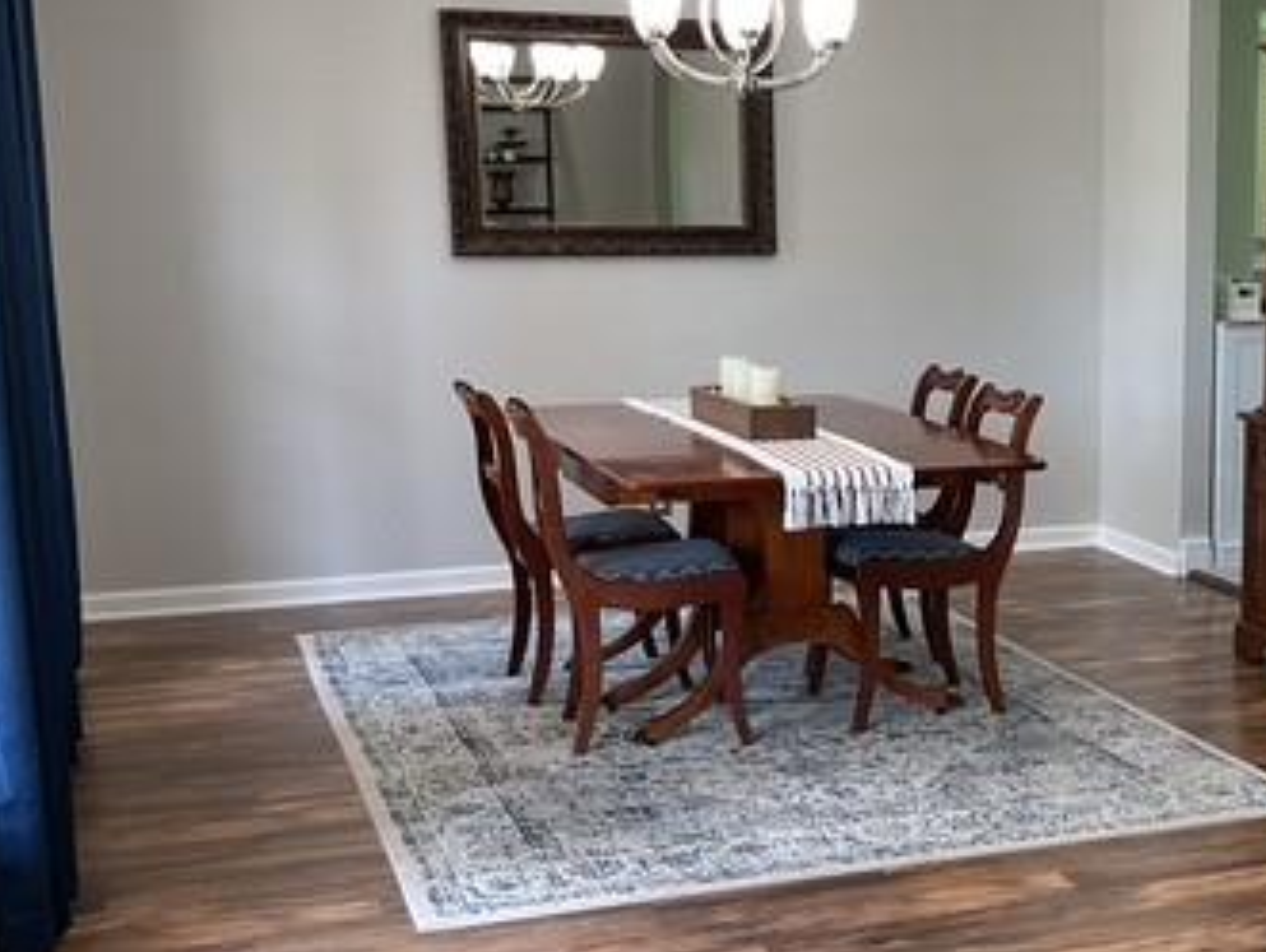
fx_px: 2050
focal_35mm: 56
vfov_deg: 26.1
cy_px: 539
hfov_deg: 33.0
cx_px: 1079
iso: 50
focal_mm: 3
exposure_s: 1/60
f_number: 1.8
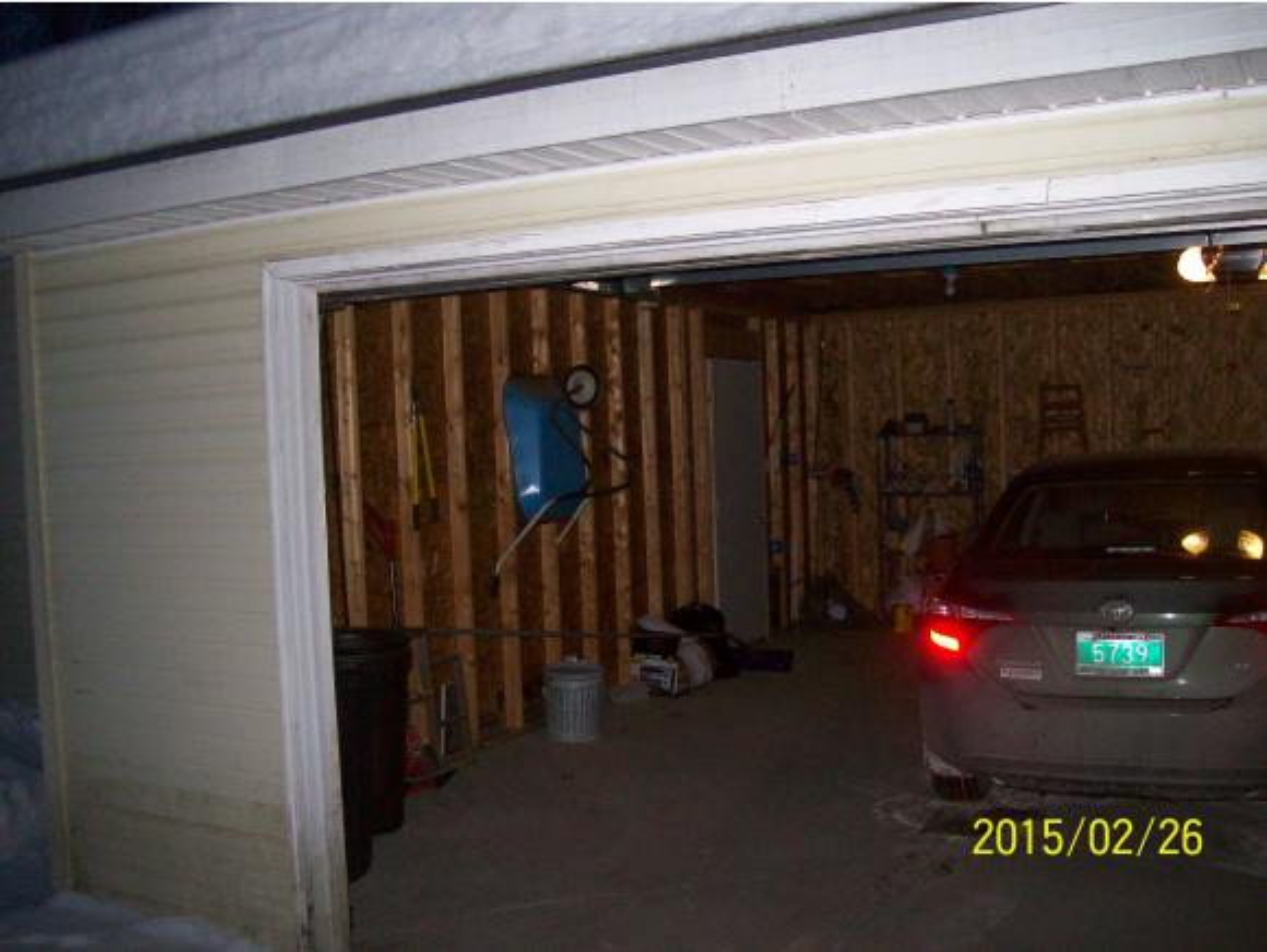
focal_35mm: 36
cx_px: 634
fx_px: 1319
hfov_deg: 51.3
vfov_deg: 39.7
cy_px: 476
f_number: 2.7
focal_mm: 6
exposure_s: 1/64
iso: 200
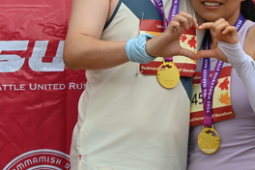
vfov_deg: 7.1
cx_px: 212
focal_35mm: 194
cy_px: 4
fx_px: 1374
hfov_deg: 10.6
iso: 180
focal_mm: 93
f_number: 6.3
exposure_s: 1/250
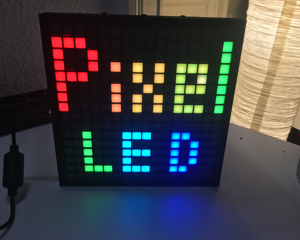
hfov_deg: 57.2
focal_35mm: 31
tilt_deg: -24.8
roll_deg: -1.1
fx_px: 275
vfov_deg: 47.1
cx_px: 150
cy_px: 121
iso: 32
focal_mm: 4.15
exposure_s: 1/50
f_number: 2.2
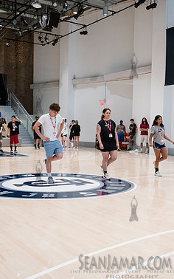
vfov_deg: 44.4
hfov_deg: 28.4
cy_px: 145
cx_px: 113
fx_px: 342
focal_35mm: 45
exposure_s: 1/500
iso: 5000
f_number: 3.5
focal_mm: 24
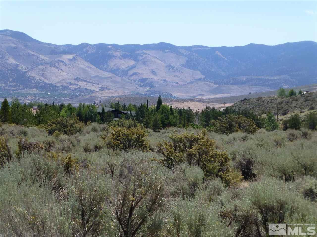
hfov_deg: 19.3
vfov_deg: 14.5
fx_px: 934
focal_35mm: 102
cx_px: 158
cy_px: 118
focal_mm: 18.2
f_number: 5.3
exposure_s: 1/500
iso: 100
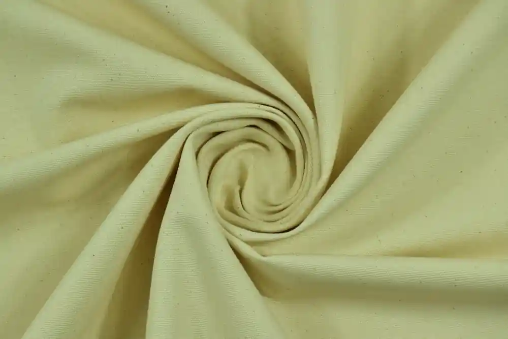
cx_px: 254
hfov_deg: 24.6
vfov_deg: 16.6
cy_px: 170
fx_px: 1164
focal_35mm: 82
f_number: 10
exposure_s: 1/10
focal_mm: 55
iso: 100
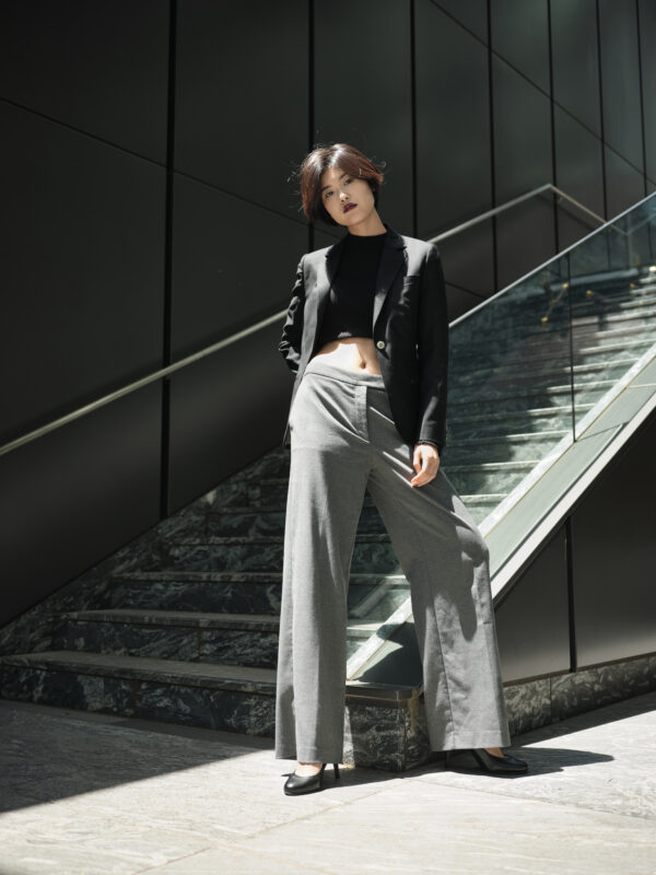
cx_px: 328
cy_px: 438
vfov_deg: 46.8
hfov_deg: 36.0
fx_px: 1011
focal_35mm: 40
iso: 200
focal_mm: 50
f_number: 4
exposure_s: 1/160
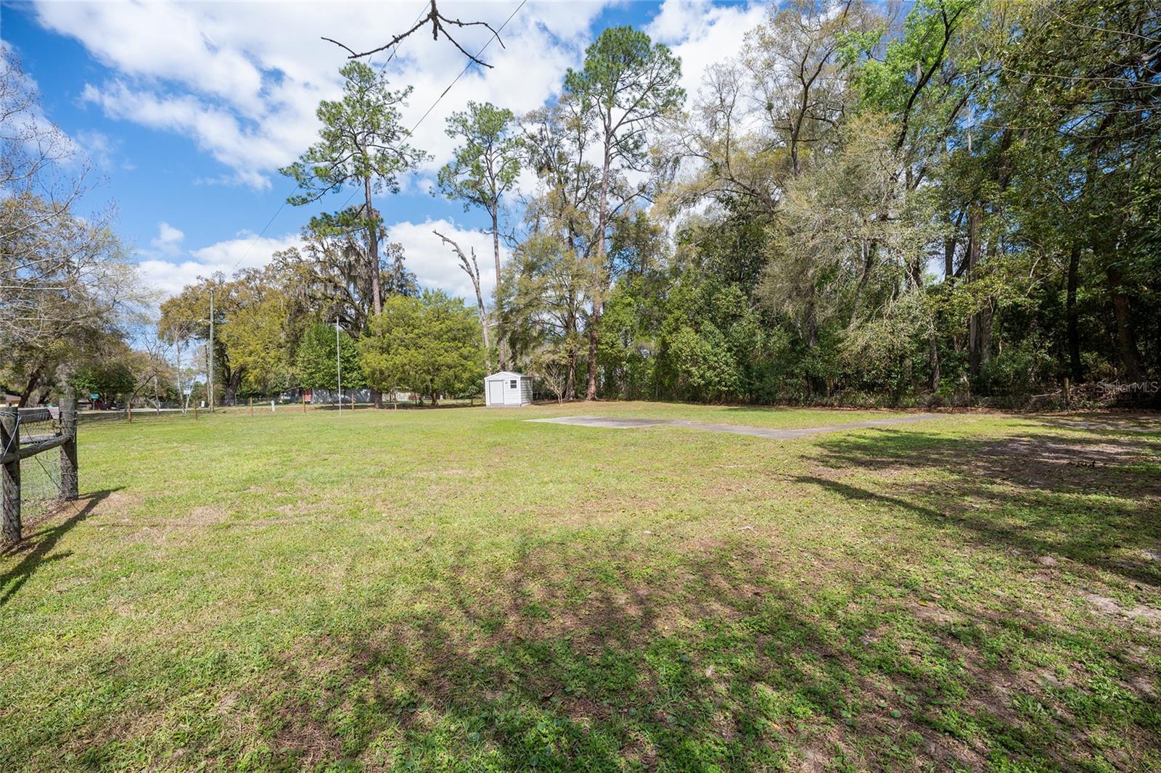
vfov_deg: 81.2
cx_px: 580
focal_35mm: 14
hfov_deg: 104.3
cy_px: 386
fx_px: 451
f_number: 7.1
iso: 400
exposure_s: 1/640
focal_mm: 14
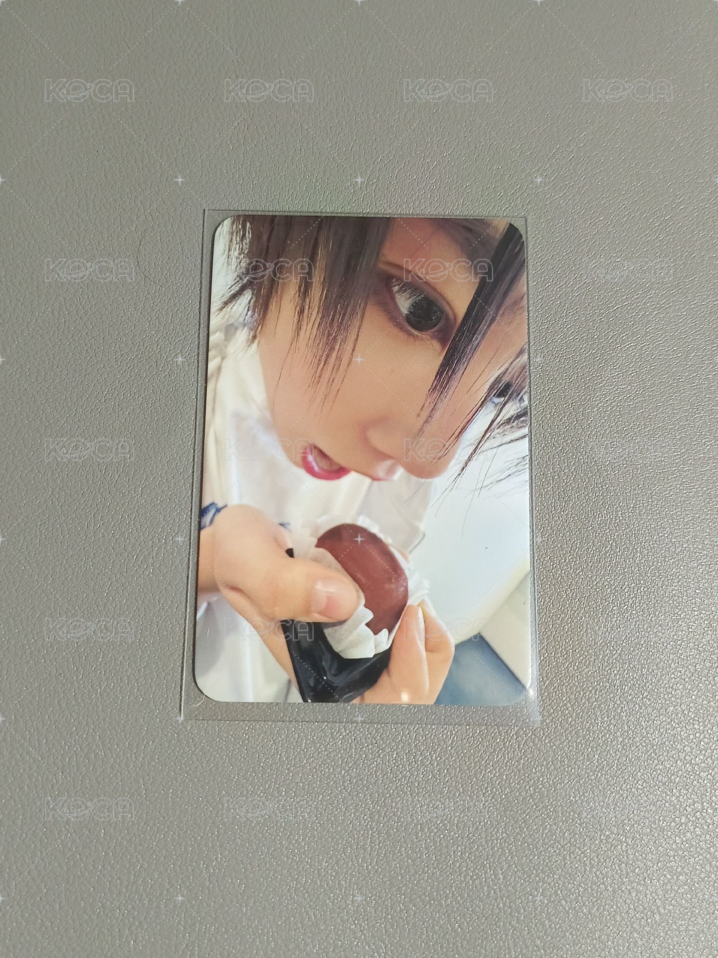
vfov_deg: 54.0
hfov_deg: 41.8
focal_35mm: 34
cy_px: 479
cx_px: 359
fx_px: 940
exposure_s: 1/60
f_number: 1.75
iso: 1000
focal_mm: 5.24
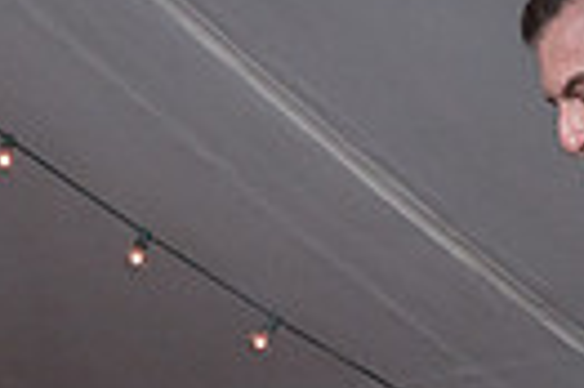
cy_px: 573
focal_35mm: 180
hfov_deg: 11.4
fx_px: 2916
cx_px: 416
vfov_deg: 7.5
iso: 2000
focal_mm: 35
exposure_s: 1/200
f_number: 5.6
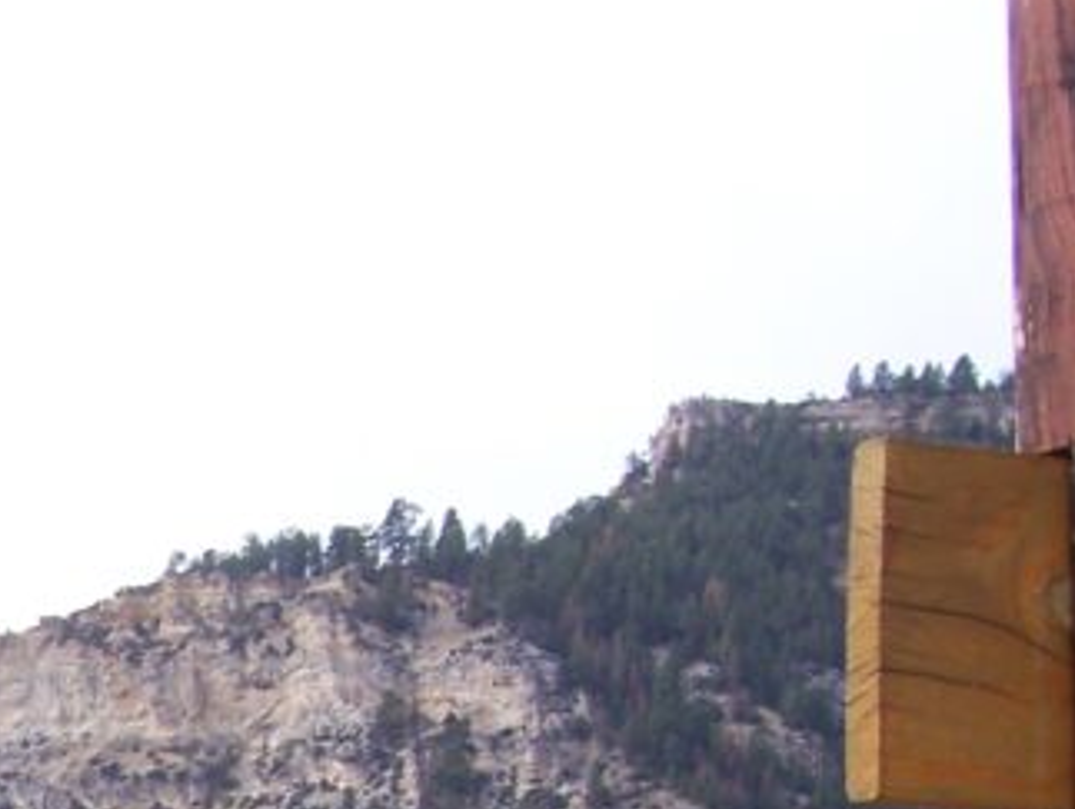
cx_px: -626
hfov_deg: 13.8
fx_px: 4135
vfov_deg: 10.7
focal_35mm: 133
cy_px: 1258
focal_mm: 7
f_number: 5.6
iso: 80
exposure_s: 1/250
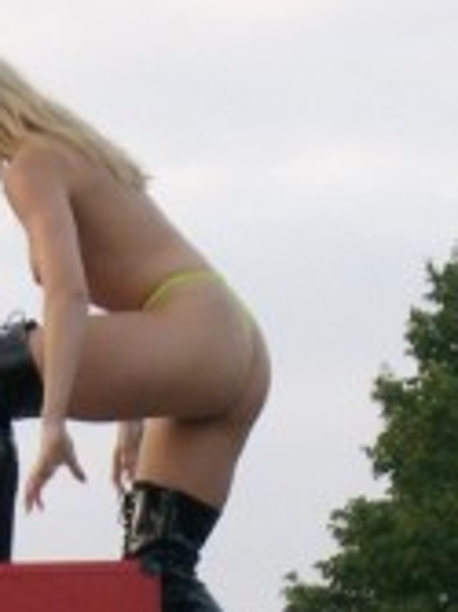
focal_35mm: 410
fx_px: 7242
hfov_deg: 3.6
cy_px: 1033
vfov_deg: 4.8
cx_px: -4
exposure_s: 1/125
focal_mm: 18.6
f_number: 5.2
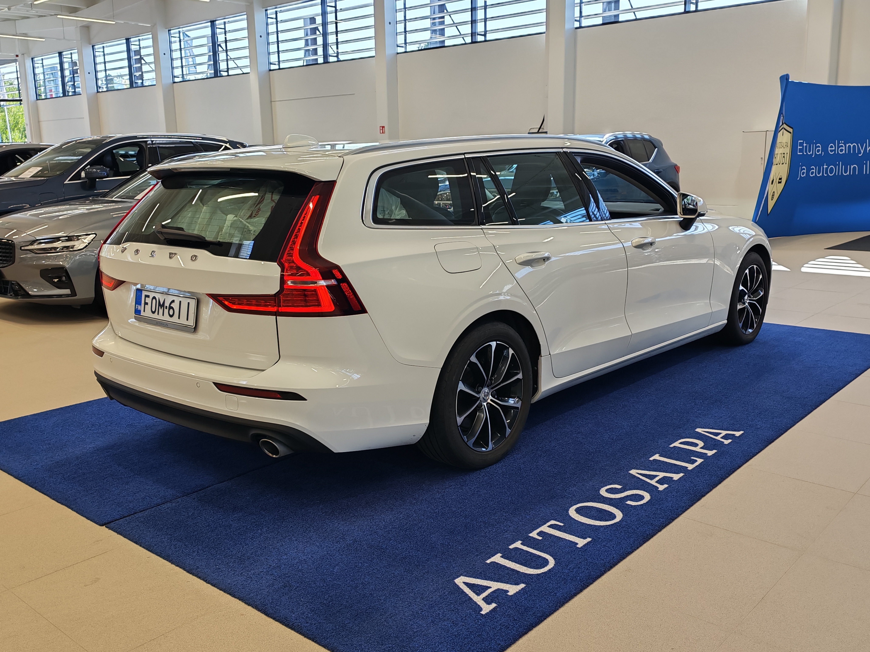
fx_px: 829
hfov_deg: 55.4
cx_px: 435
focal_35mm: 33
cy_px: 326
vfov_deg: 42.9
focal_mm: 6.12
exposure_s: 1/100
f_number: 1.9
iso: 85
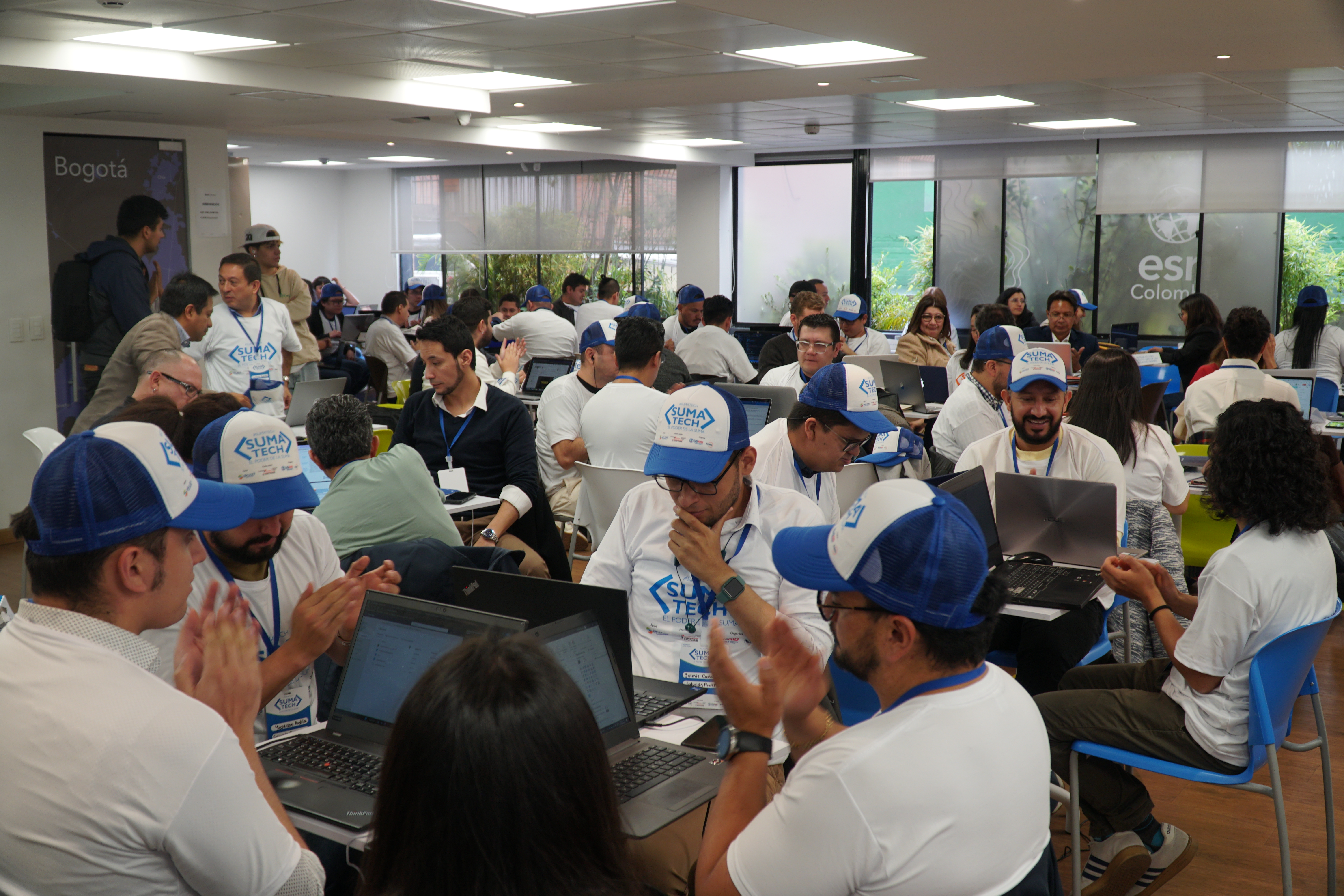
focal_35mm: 34
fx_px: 1288
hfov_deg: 55.1
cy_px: 448
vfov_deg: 38.4
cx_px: 672
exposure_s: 1/60
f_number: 4
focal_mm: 23
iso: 250
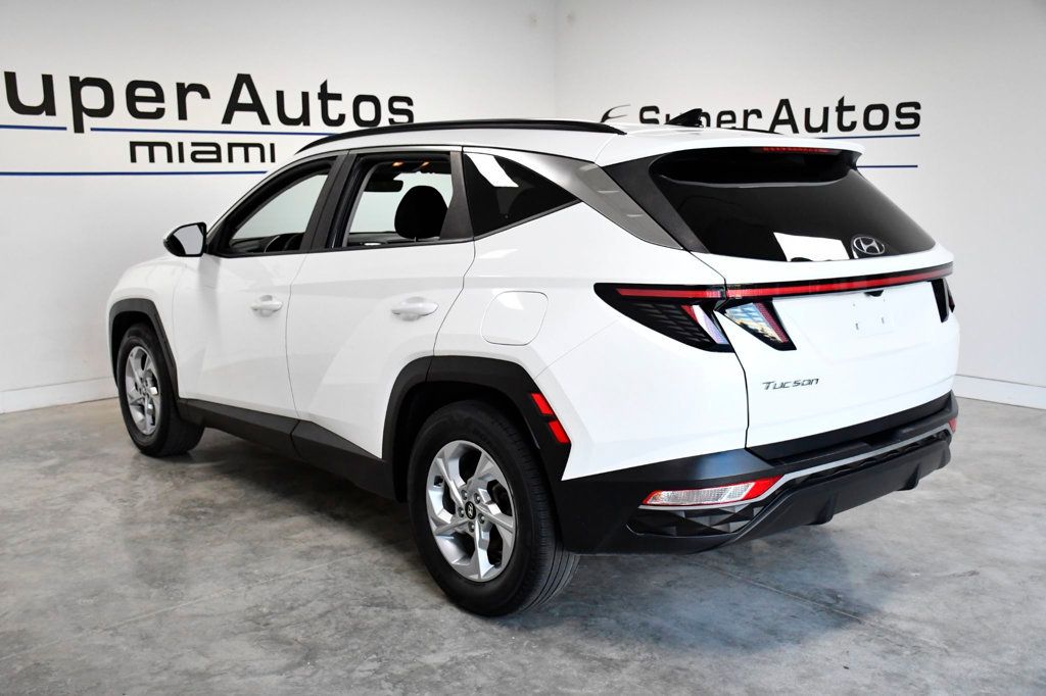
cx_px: 523
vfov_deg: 36.8
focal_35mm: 36
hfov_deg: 53.1
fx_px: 1046
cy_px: 348
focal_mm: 24
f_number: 4.5
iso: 2500
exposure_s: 1/1250
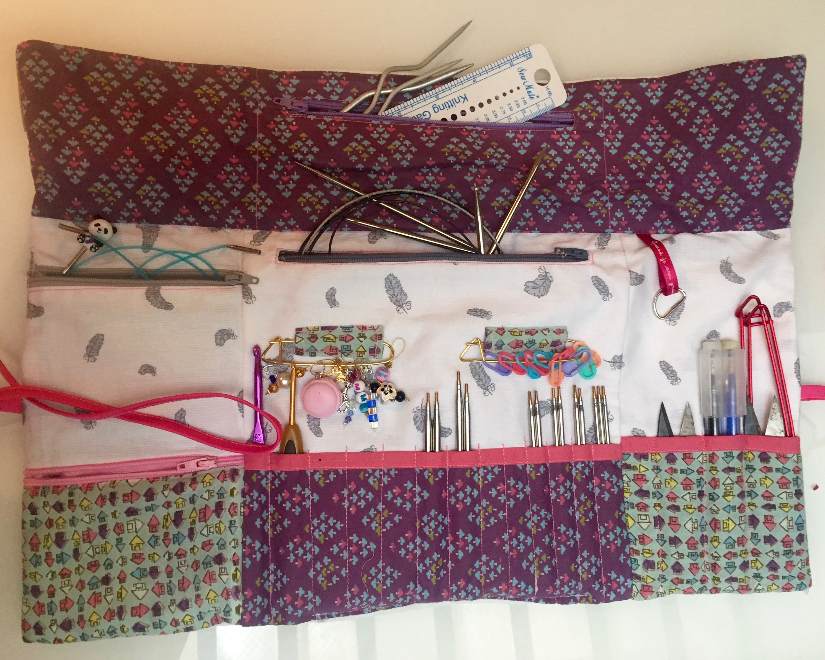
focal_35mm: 31
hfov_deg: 57.1
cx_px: 435
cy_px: 329
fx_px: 757
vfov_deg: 47.1
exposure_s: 1/33
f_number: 2.2
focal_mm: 4.15
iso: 64
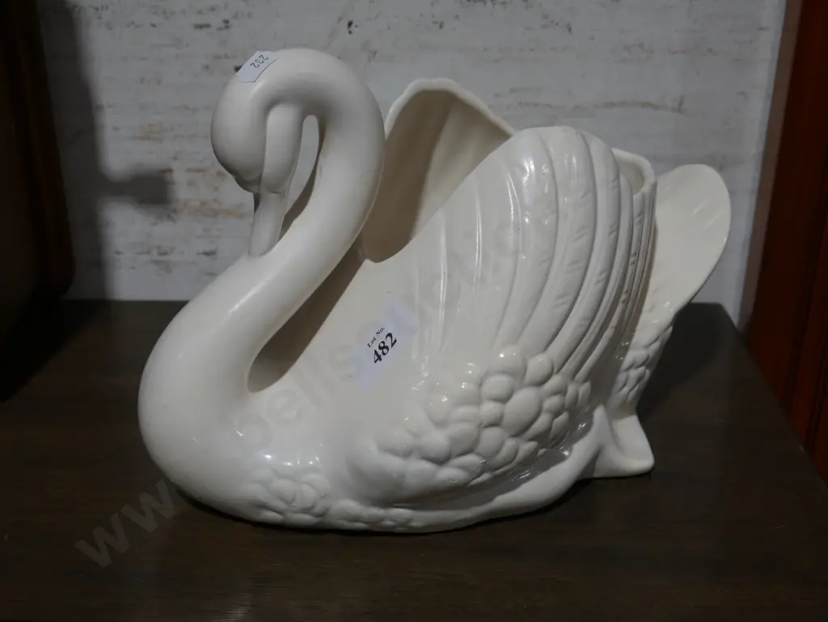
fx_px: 1197
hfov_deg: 38.2
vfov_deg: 29.1
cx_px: 414
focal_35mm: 50
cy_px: 311
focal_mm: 25
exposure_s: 1/60
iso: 200
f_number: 5.3
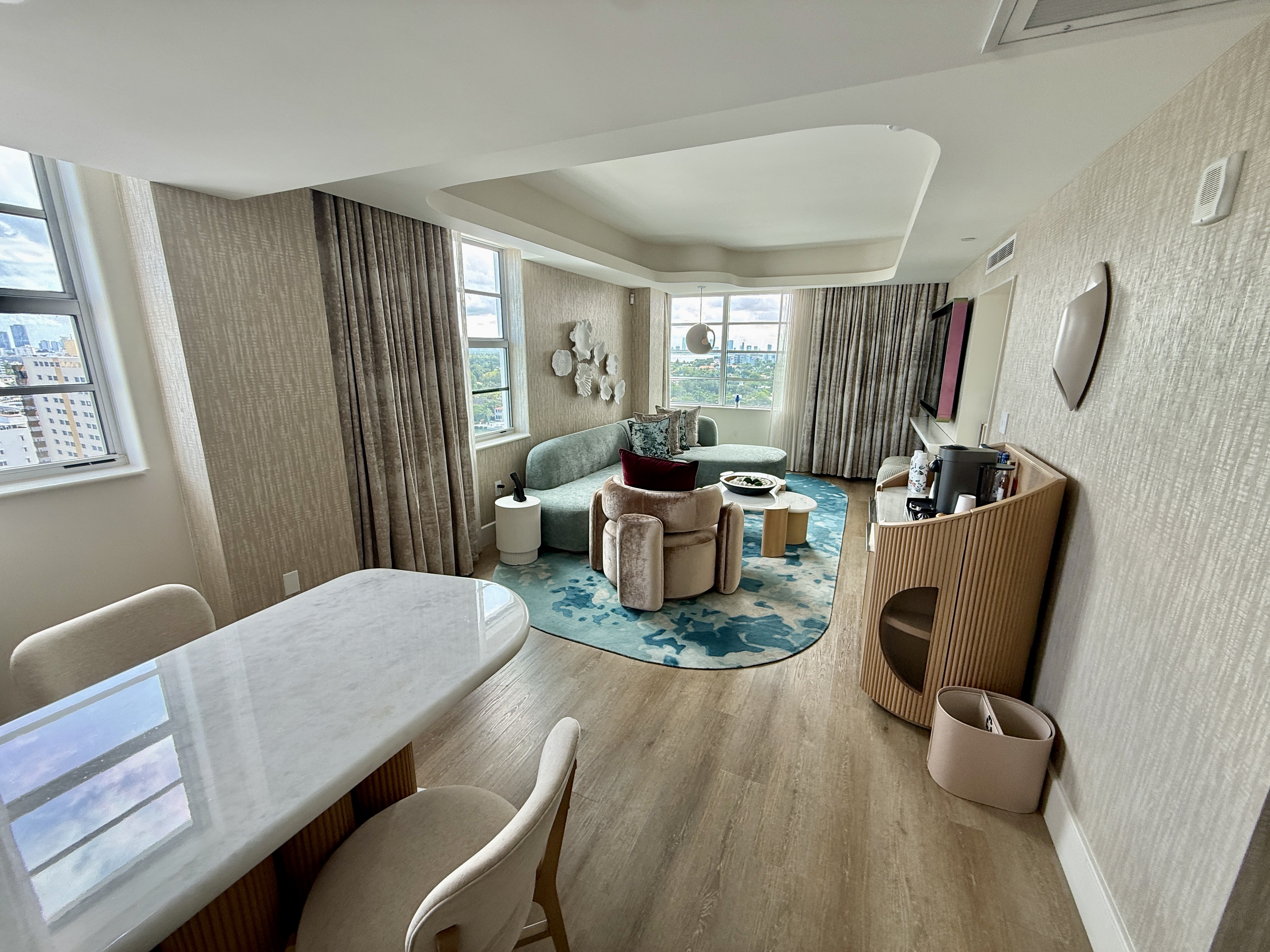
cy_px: 476
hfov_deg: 102.1
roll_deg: +0.3
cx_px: 635
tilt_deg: -14.6
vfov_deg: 85.7
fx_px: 514
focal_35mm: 14
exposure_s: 1/126
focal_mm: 2.22
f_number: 2.2
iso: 64
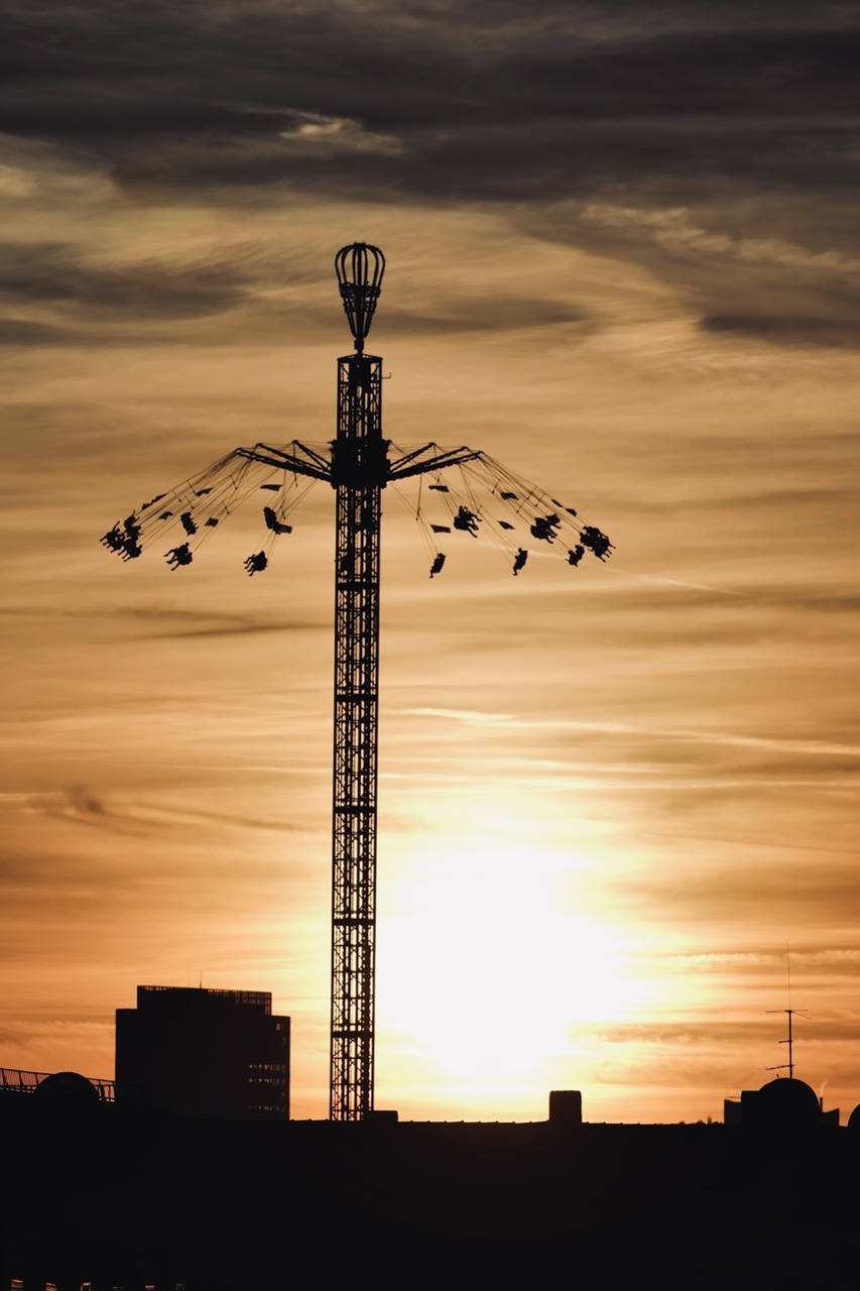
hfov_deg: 9.1
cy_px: 646
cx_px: 430
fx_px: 5376
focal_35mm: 150
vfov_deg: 13.7
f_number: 2.8
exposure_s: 1/16000
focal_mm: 150
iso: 50
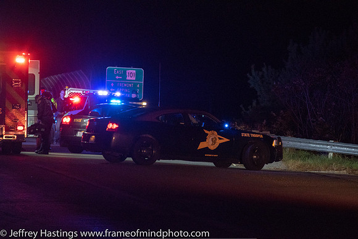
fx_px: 2760
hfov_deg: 7.4
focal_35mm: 278
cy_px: 120
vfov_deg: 5.0
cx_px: 179
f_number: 5.6
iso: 2000
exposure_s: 1/200
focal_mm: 185
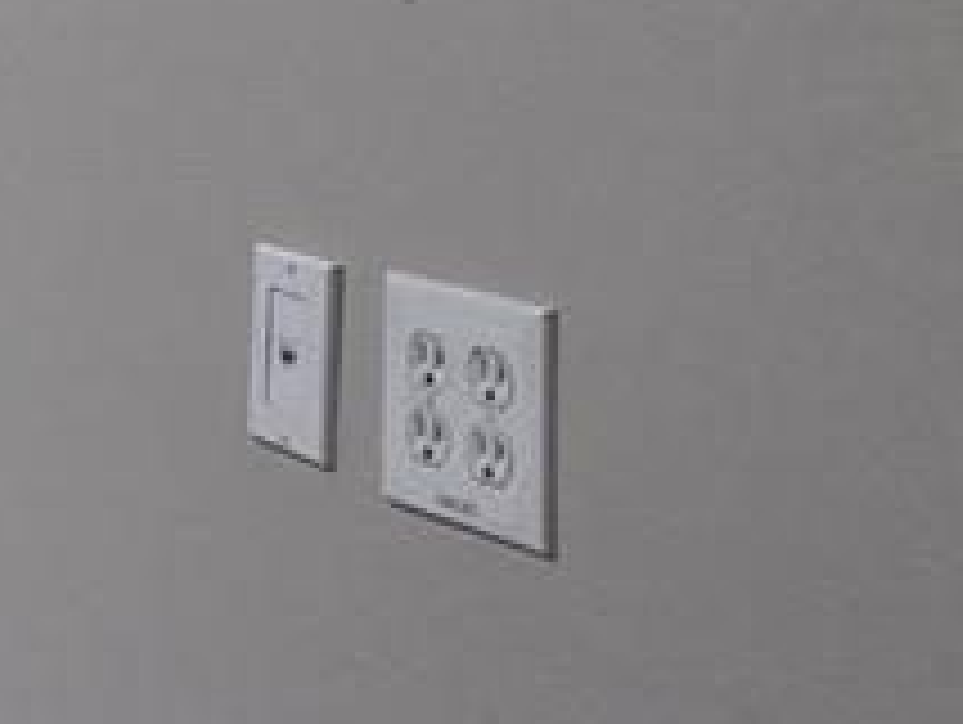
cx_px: -1408
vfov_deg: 14.5
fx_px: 2702
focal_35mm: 97
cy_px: -283
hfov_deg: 13.7
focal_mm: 2.2
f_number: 2.2
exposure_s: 1/120
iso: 200
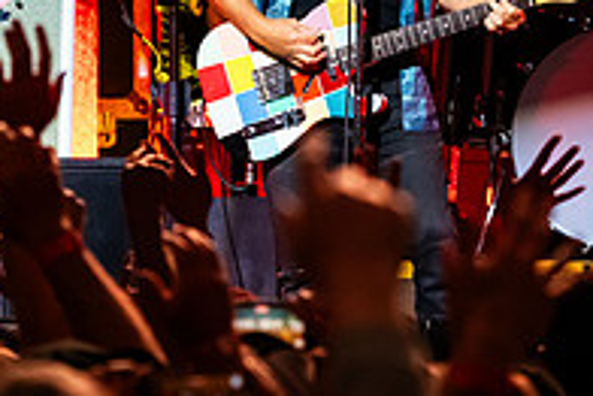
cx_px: 257
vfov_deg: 2.3
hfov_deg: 3.5
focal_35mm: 593
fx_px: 9775
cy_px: -26
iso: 5000
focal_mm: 200
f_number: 5.6
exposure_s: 1/160
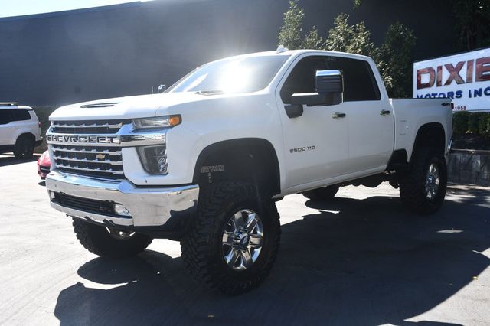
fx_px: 490
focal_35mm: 36
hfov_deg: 53.2
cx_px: 245
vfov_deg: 36.8
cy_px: 163
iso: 200
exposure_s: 1/250
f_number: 8
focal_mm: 24
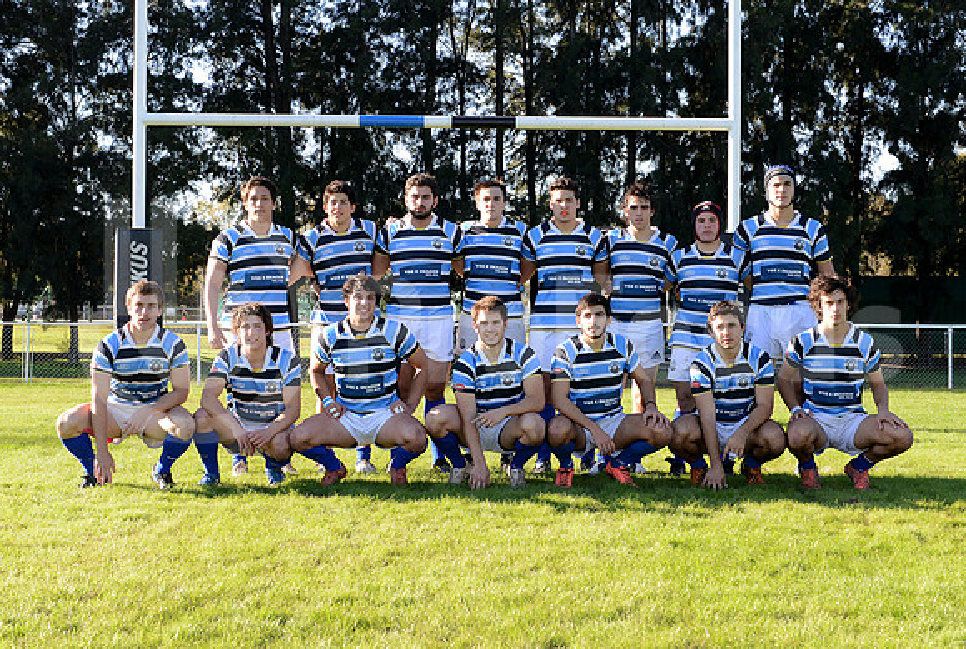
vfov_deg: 30.7
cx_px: 483
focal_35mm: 44
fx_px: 1184
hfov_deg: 44.4
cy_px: 324
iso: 320
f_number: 7.1
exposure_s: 1/200
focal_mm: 44
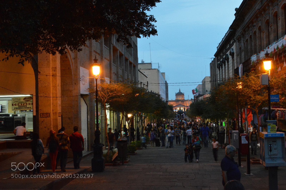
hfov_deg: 36.9
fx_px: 429
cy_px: 95
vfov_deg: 25.0
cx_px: 143
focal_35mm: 54
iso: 3200
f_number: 14
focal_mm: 36
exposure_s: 1/8
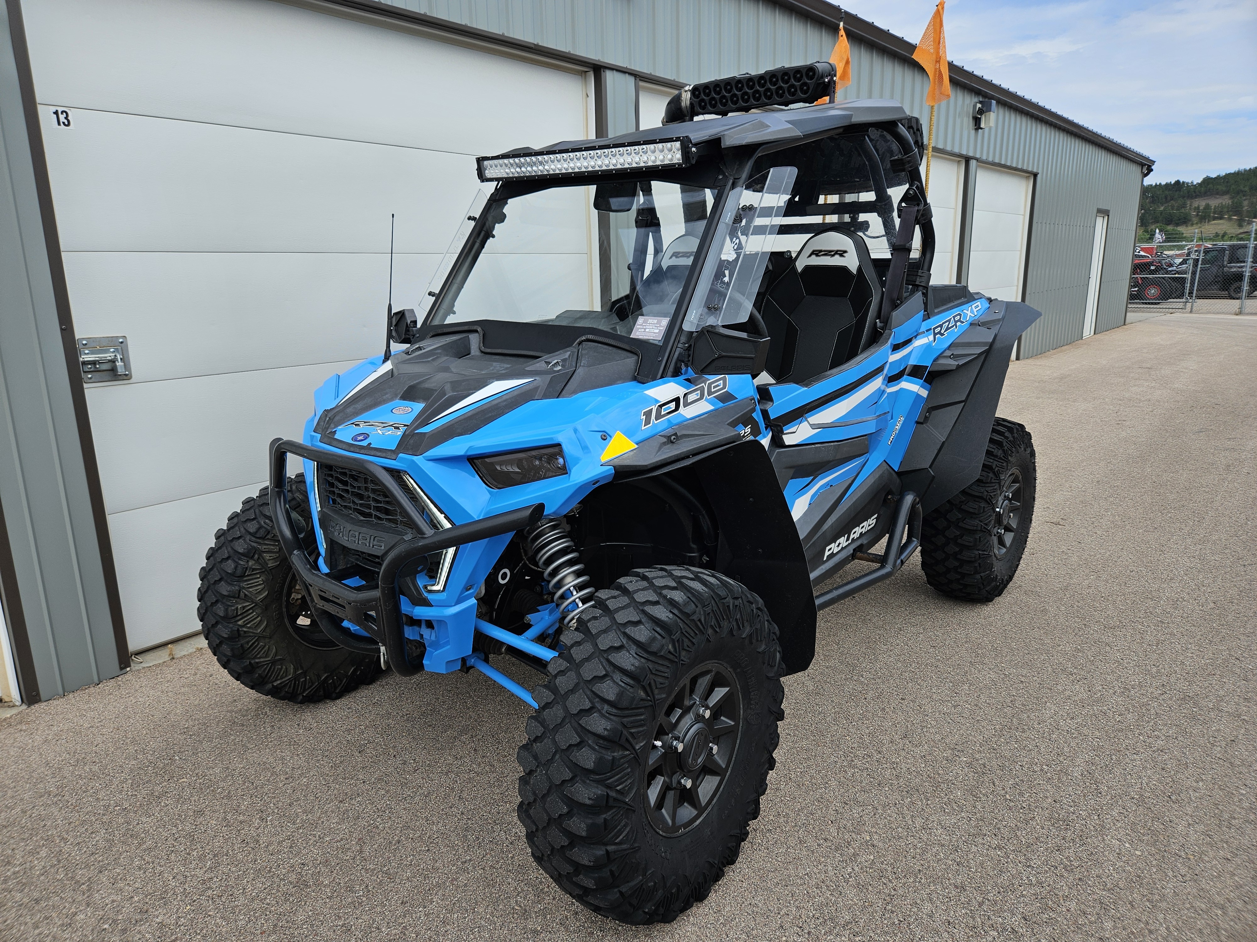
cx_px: 628
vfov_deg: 58.9
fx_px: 835
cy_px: 471
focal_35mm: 23
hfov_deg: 73.9
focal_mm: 5.4
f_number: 1.8
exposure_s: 1/1276
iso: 25
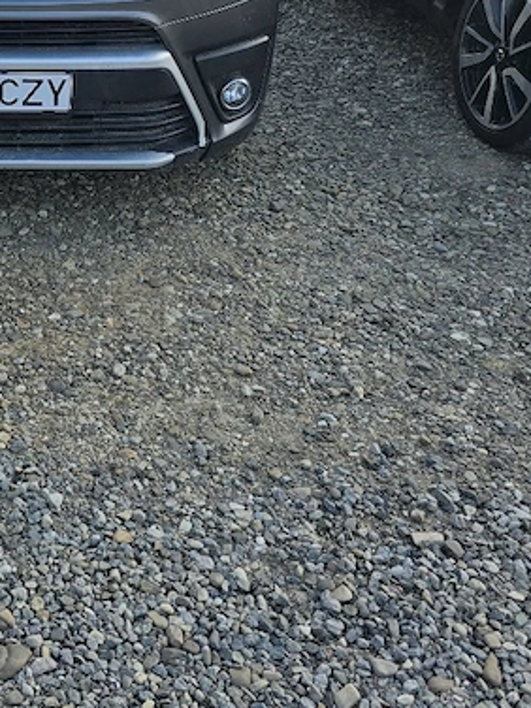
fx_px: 1002
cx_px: -9
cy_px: 41
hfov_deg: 27.8
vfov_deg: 36.0
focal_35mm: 49
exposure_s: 1/435
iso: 12
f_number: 1.7
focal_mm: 6.3
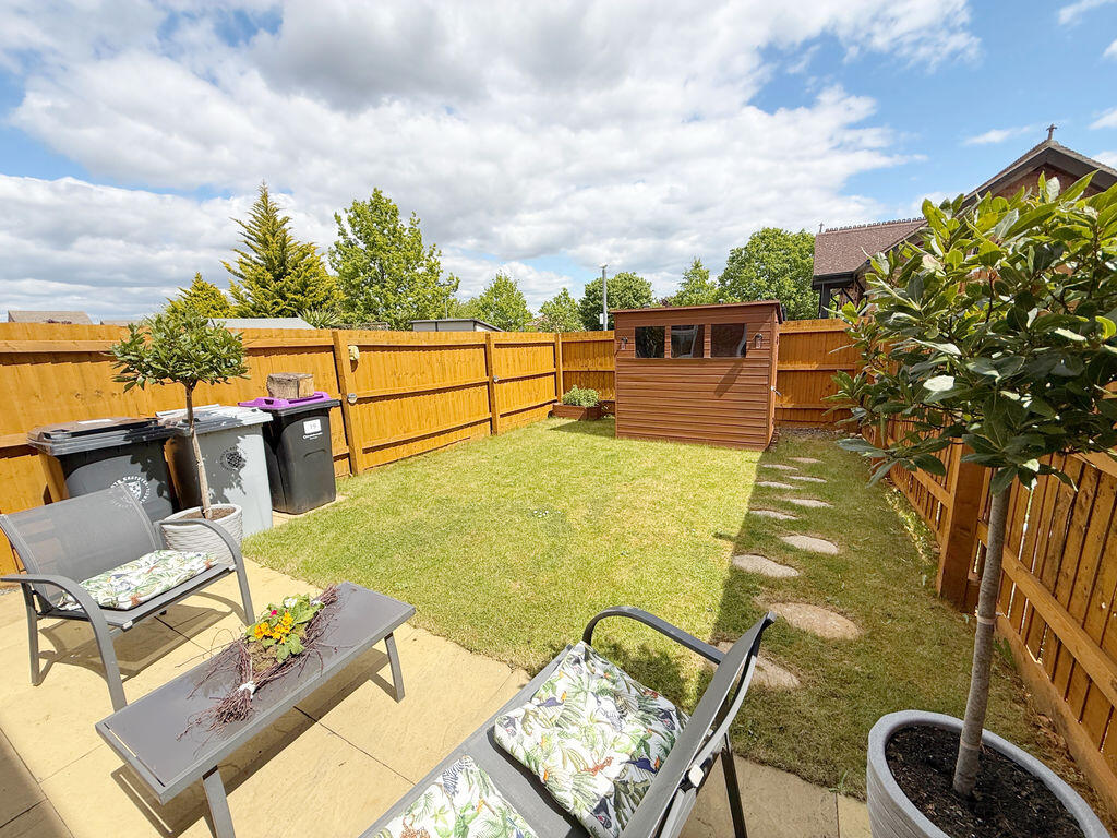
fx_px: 452
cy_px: 419
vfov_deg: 85.7
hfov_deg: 102.1
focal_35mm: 14
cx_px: 558
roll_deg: -0.1
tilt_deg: -12.0
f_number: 2.2
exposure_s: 1/1656
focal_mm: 2.22
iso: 50
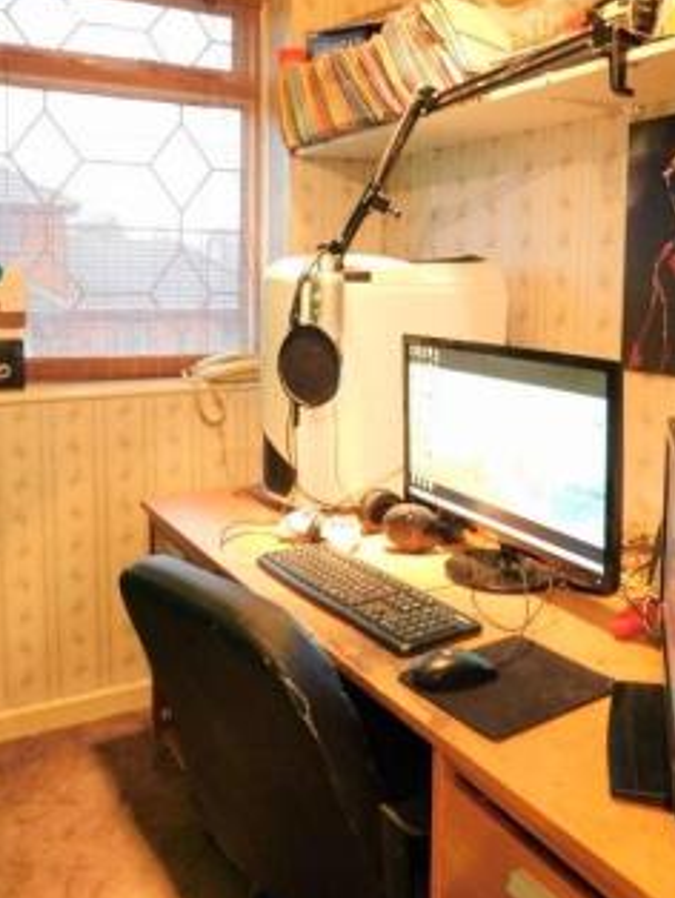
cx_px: 375
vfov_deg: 56.4
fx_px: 831
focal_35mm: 32
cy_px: 362
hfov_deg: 44.1
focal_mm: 4
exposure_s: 1/8
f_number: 3
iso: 400
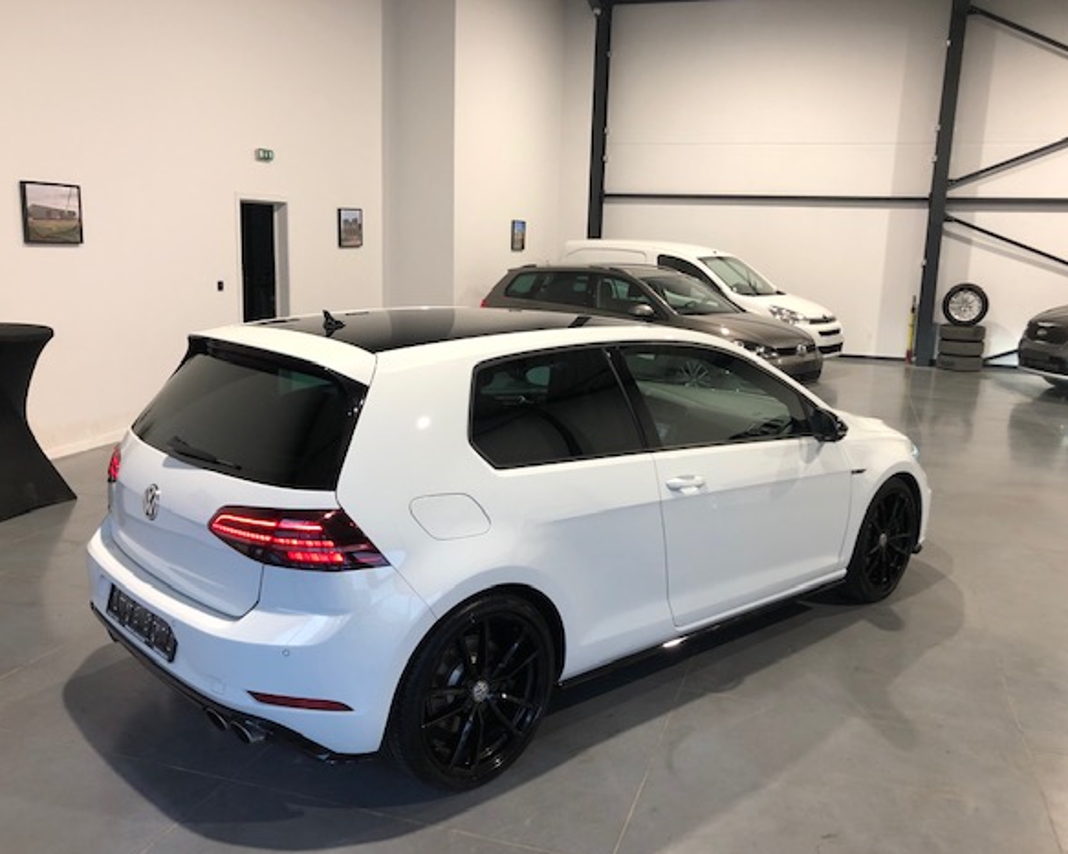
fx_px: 948
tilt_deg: -12.5
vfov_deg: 48.5
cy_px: 438
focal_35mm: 30
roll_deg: -2.0
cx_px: 539
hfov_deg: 58.8
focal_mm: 3.99
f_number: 1.8
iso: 40
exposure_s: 1/25
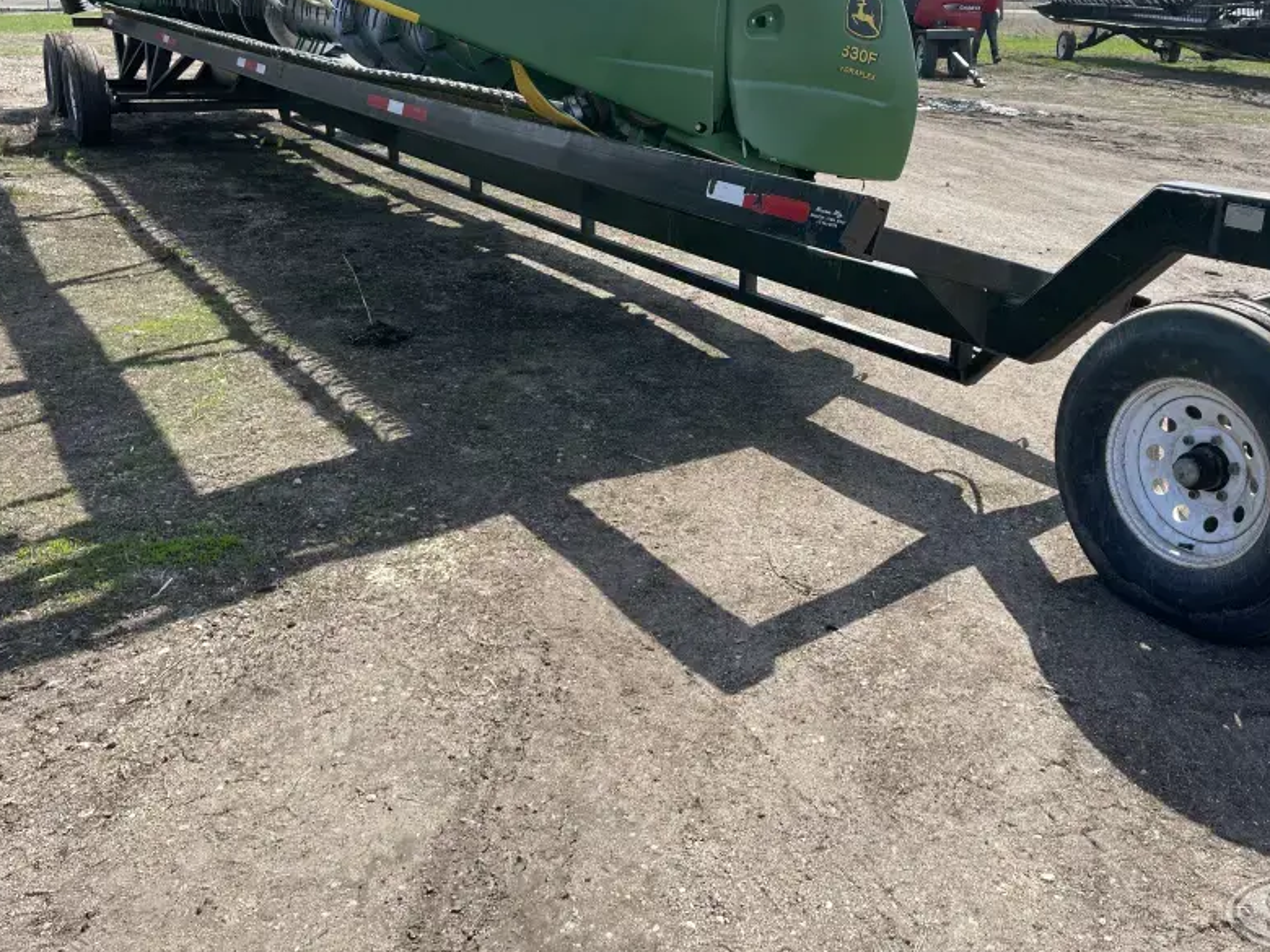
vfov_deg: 44.0
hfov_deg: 56.6
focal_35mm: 32
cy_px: 391
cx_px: 733
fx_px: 1174
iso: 32
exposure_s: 1/1534
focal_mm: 5.1
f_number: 1.6
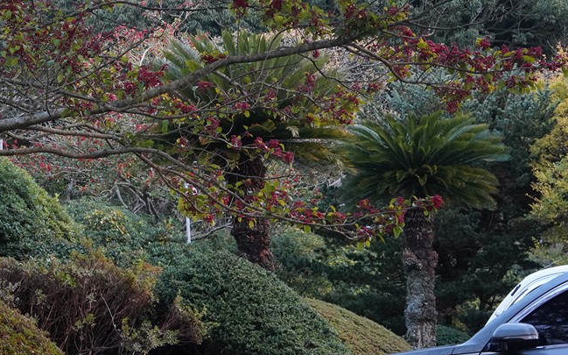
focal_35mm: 110
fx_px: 1702
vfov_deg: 11.8
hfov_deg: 18.1
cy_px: 10
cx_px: -99
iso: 1600
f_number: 7.1
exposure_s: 1/100
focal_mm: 35
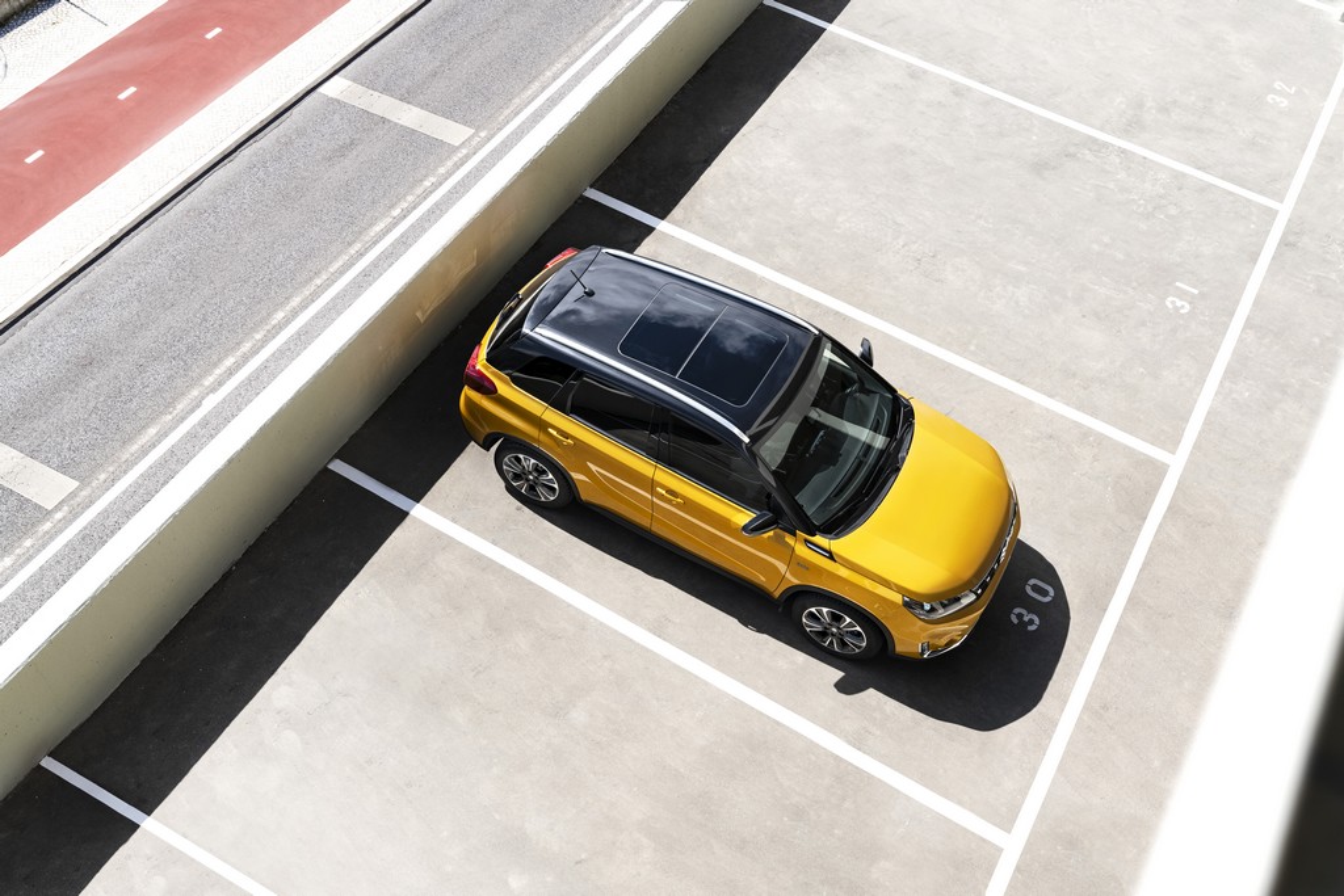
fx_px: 1269
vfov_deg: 38.9
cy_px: 448
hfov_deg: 55.8
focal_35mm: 34
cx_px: 672
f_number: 8
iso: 100
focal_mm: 34
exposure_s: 1/160
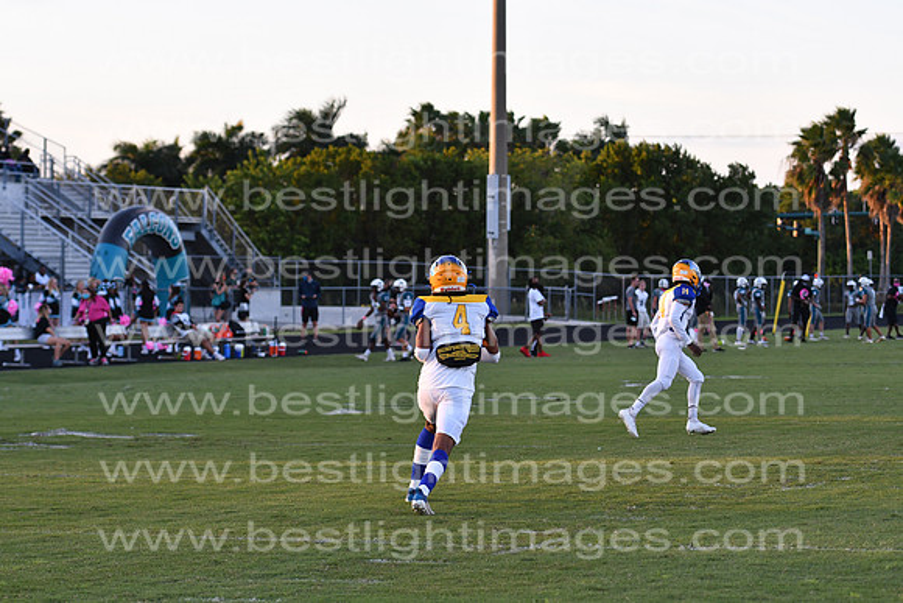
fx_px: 2634
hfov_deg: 19.5
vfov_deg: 13.0
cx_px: 452
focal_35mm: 105
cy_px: 302
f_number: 4
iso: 640
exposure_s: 1/1000
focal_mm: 70
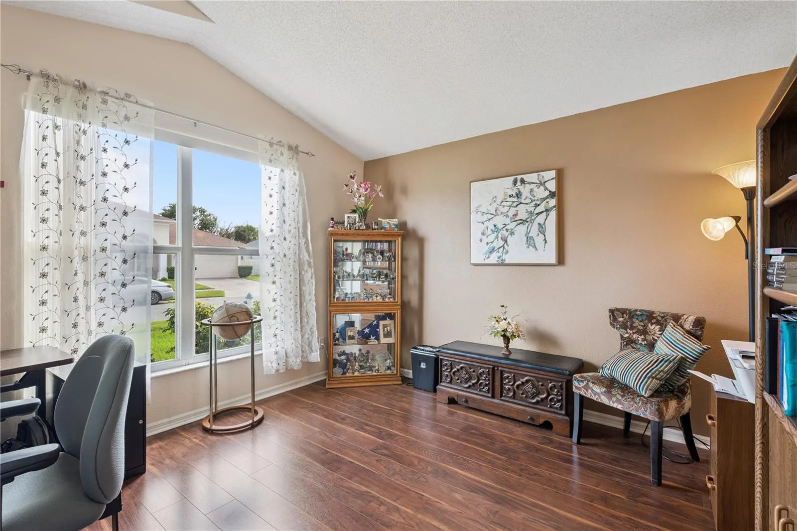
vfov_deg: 72.0
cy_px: 266
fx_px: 365
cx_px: 398
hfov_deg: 95.0
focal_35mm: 16
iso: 200
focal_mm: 16.5
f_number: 9
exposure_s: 1/15
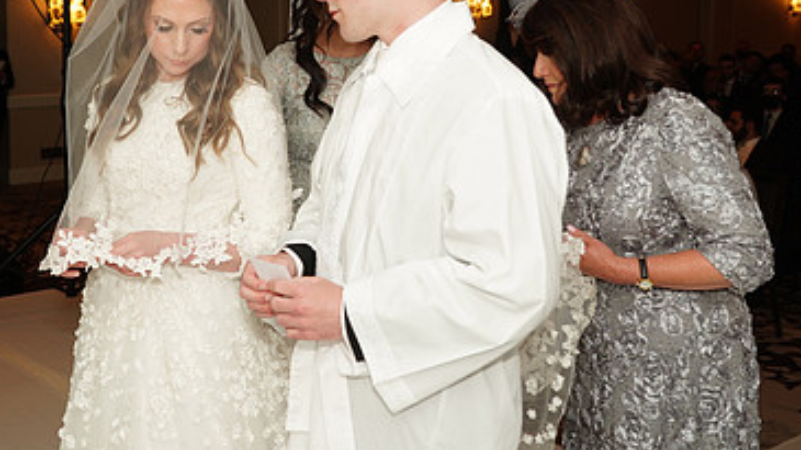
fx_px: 1062
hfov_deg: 40.9
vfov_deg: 23.7
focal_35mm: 50
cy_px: 115
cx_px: 274
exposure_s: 1/80
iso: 500
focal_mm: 30
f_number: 4.5
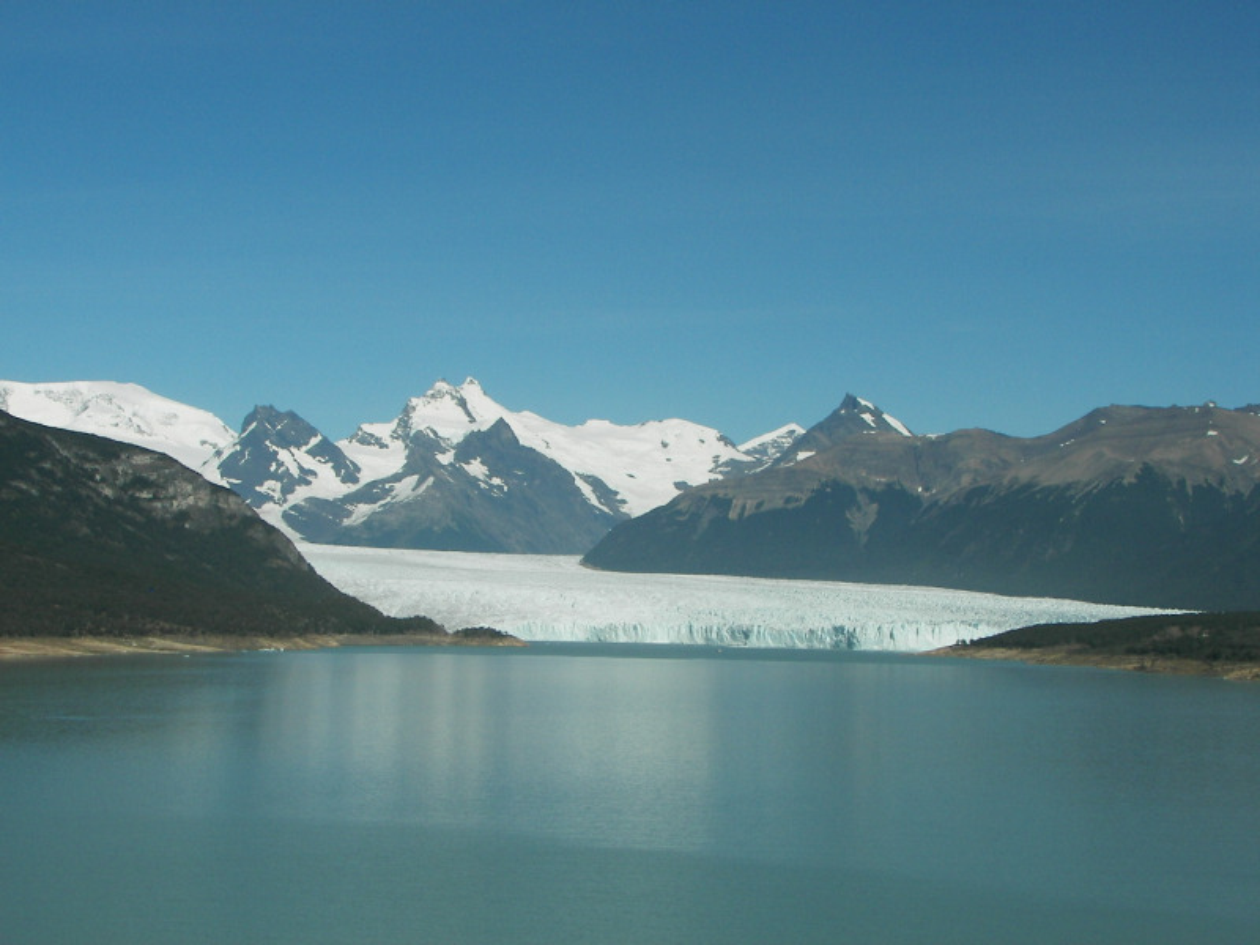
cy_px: 472
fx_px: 2439
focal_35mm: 67
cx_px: 630
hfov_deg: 29.0
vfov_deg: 21.9
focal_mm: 11.2
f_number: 5.6
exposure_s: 1/640
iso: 50
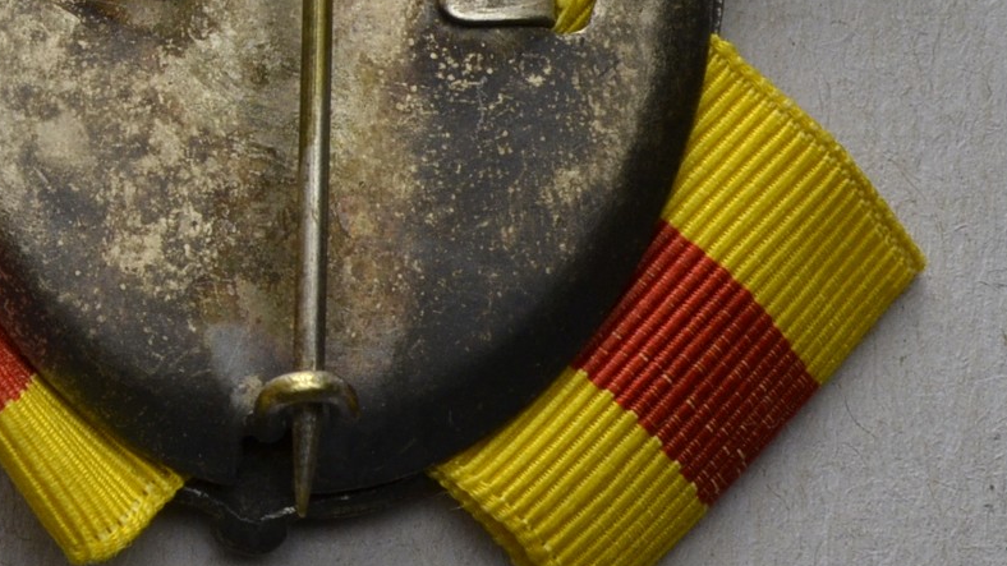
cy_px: 28
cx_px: -426
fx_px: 4582
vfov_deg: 7.0
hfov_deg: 12.1
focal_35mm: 172
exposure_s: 1/250
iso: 400
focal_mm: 35
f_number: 14
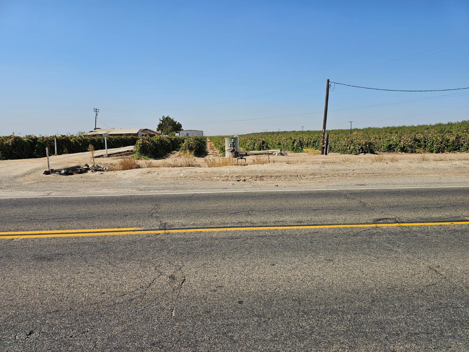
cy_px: 176
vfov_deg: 58.9
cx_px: 234
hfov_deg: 73.9
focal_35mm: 23
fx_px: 312
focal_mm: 6.3
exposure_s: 1/1580
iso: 12
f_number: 1.7
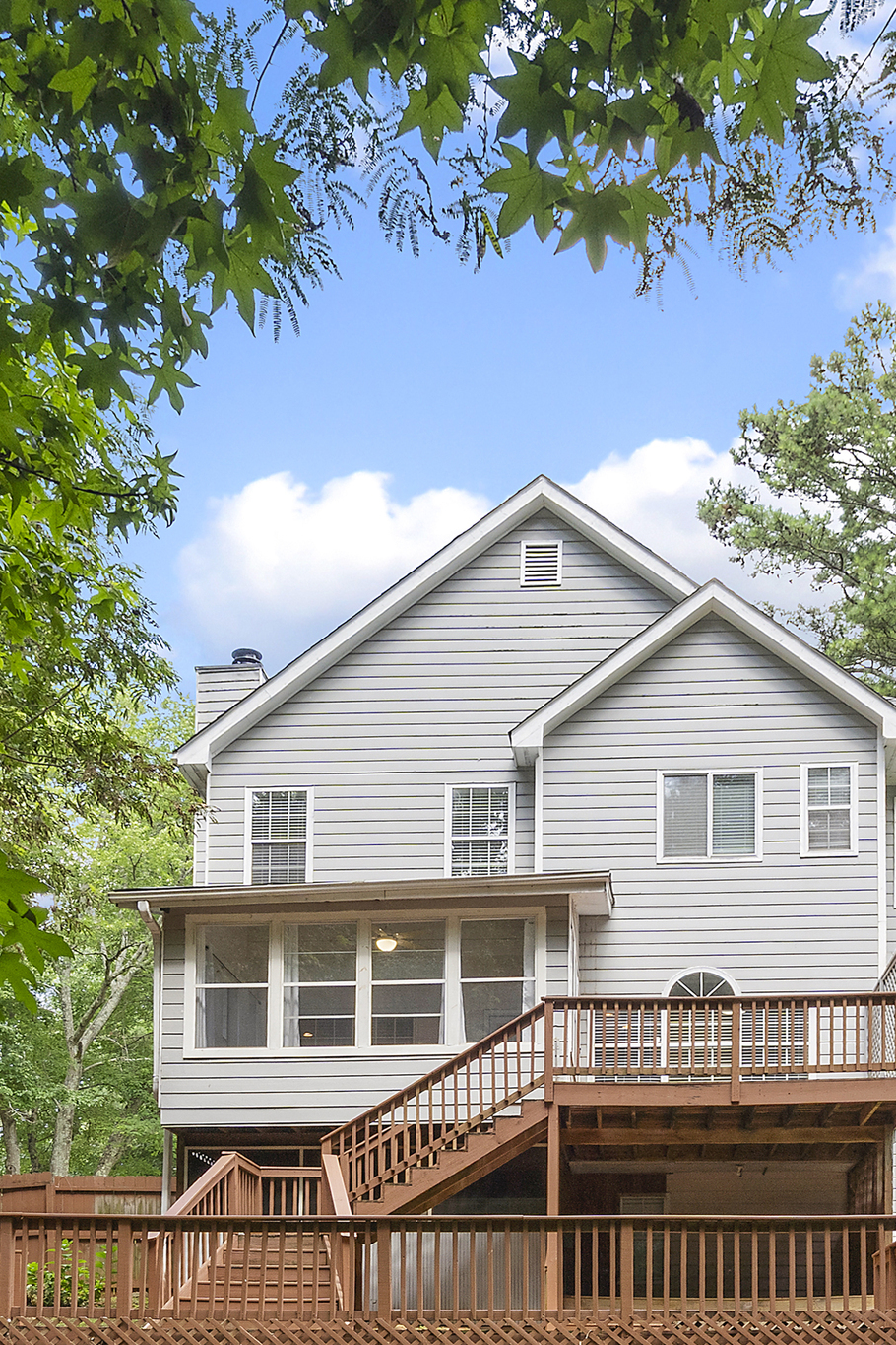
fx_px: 1344
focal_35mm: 36
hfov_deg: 36.6
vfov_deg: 52.4
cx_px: 576
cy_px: 866
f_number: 16
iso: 400
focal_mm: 16
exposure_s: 1/8
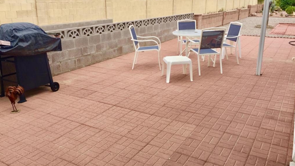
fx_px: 250
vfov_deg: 36.7
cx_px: 148
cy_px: 81
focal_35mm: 32
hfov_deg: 61.0
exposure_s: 1/488
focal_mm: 4.15
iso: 32
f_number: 2.2
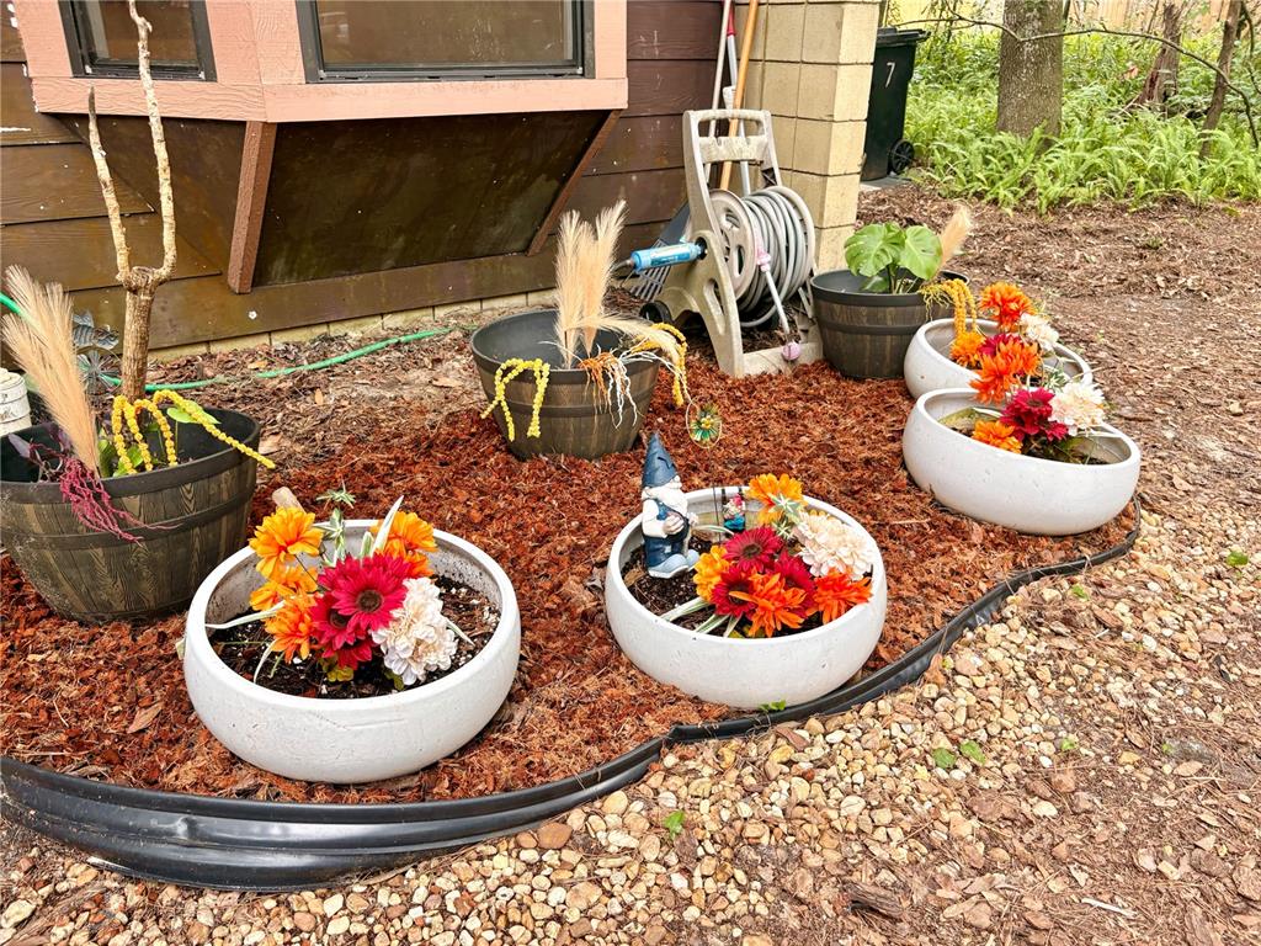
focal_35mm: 26
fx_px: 947
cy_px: 473
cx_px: 630
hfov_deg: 67.3
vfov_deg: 53.1
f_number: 1.6
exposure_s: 1/121
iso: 80
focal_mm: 5.96
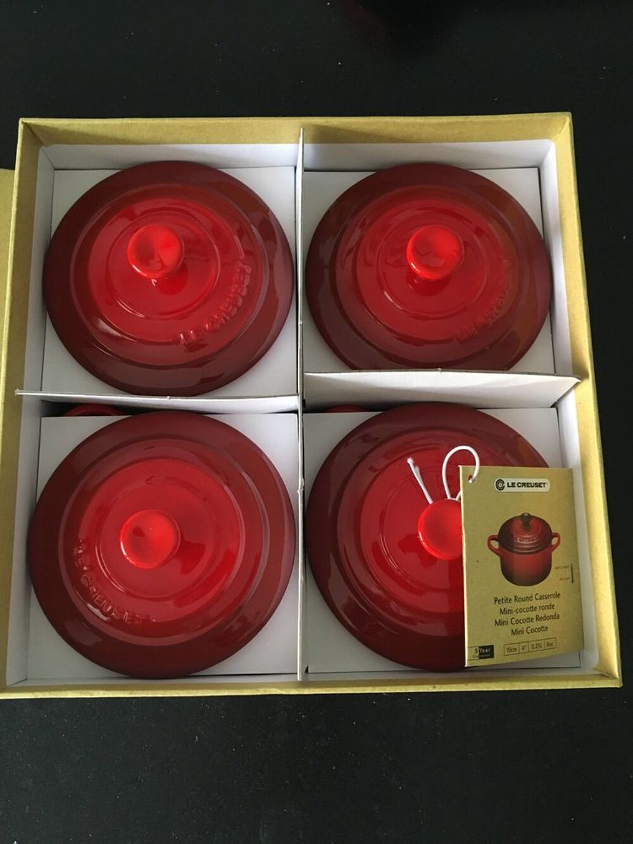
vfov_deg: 61.7
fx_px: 707
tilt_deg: -80.7
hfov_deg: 48.2
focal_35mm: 29
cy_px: 422
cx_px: 316
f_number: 2.2
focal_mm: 4.15
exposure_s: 1/25
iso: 200
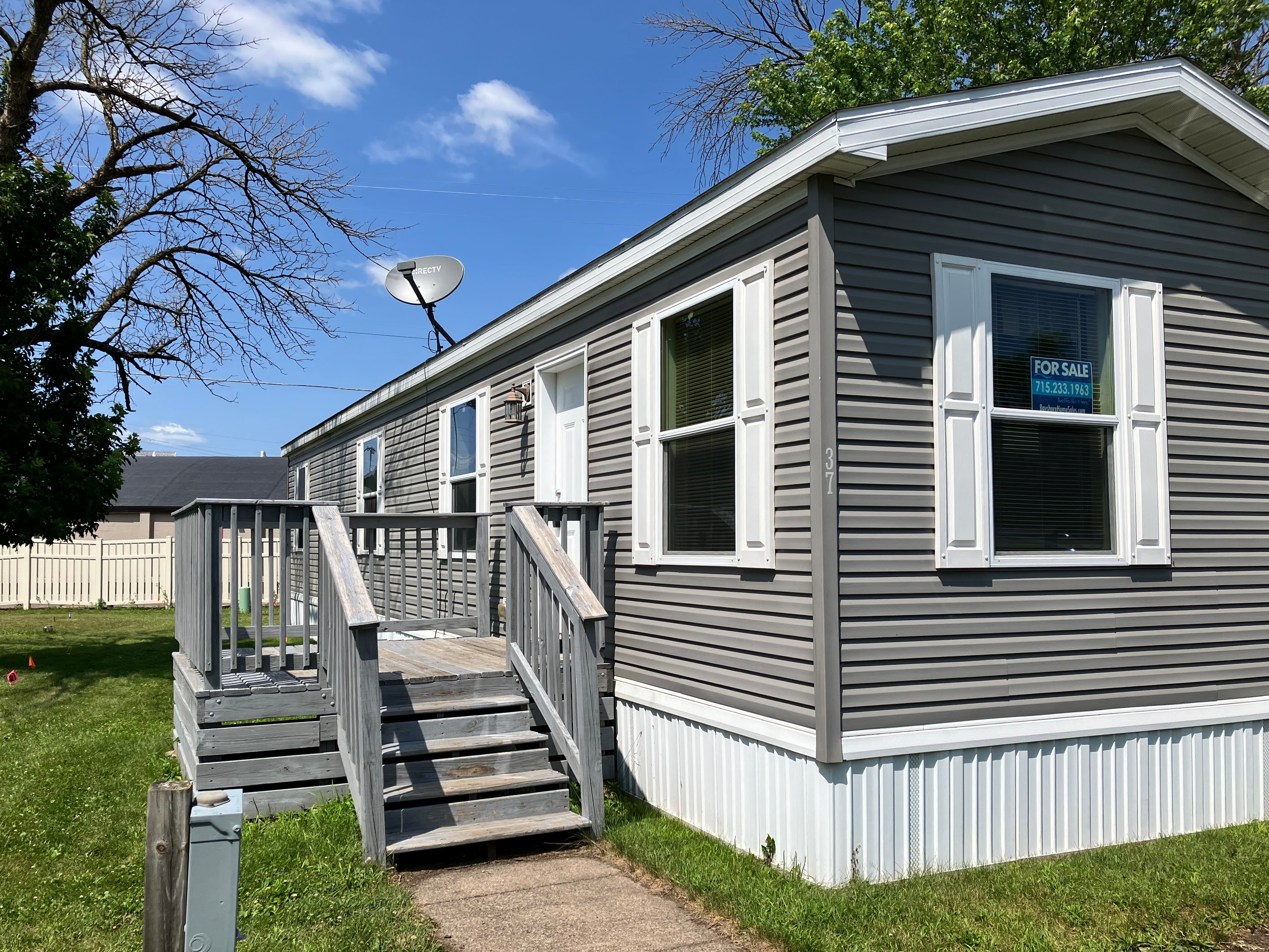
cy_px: 476
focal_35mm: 28
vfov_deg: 49.8
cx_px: 634
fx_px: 1027
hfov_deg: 63.4
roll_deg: +2.1
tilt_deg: +4.0
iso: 32
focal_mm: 3.99
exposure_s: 1/3040
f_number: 1.8
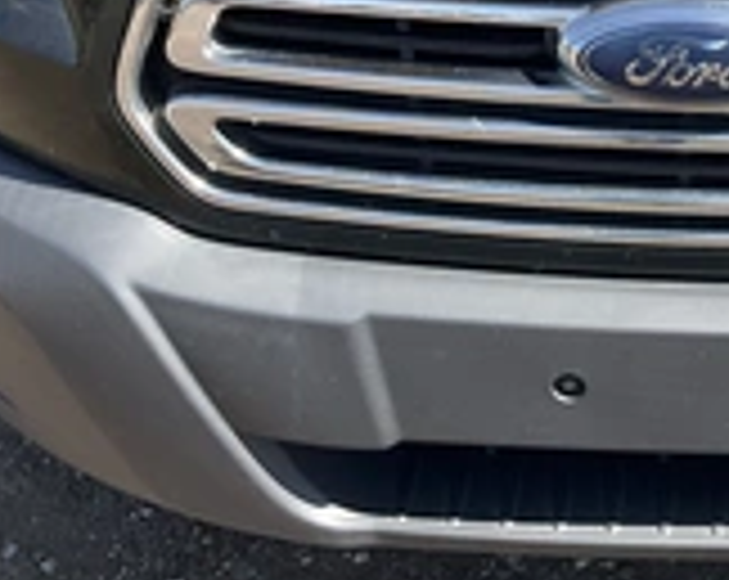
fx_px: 1508
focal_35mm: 70
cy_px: 31
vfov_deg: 21.2
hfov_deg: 26.2
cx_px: 666
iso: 25
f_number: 1.8
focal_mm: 3
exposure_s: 1/719
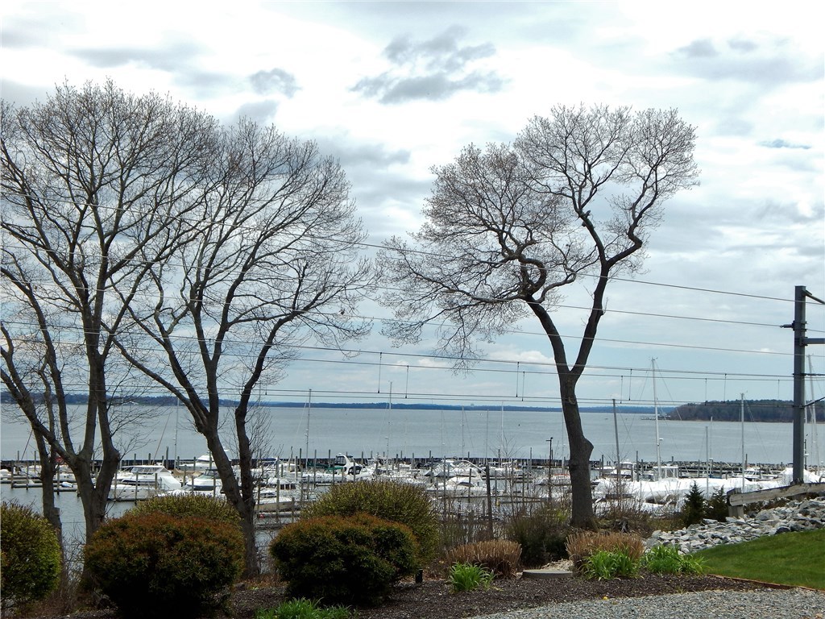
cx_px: 412
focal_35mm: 61
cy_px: 310
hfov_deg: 31.7
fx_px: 1454
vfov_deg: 24.0
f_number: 4
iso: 125
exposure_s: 1/1000
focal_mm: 10.9
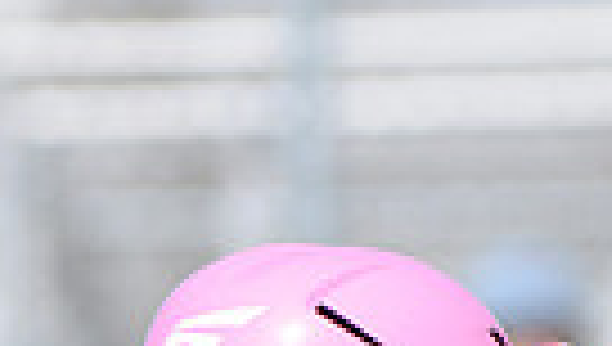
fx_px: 21731
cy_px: 1105
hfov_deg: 1.6
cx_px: 272
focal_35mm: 1337
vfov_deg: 0.9
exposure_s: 1/2500
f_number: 4.5
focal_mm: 200
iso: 400
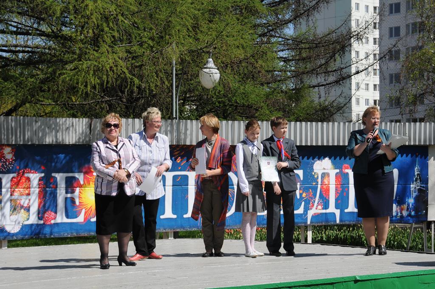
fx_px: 941
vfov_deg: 17.4
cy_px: 144
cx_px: 218
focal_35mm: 78
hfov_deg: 26.0
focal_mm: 52
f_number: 13
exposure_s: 1/640
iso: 400
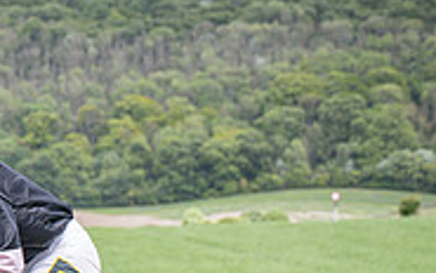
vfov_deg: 4.3
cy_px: 471
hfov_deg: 6.8
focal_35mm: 305
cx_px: -71
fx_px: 3627
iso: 400
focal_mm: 70
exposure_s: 1/1600
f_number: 5
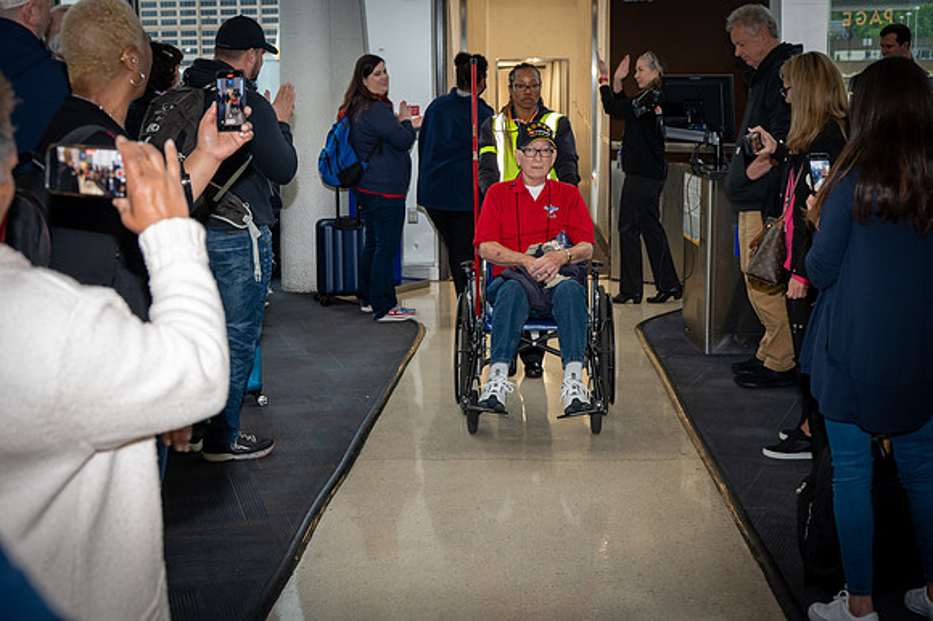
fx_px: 1373
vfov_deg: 25.5
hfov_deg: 37.5
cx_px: 466
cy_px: 310
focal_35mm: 53
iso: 3200
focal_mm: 53
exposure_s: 1/100
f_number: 5.6
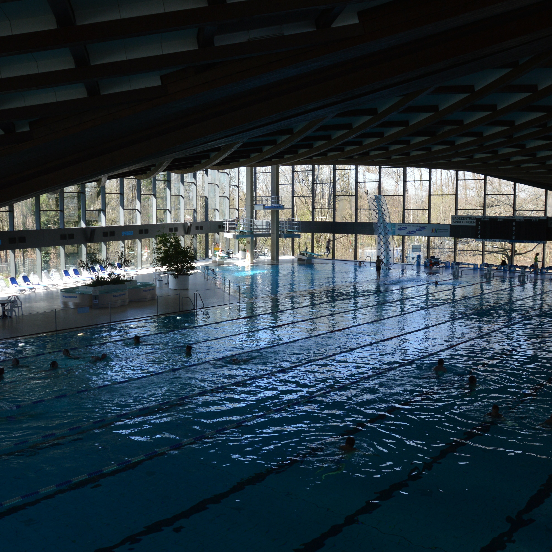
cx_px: 246
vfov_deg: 47.2
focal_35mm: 35
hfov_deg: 47.1
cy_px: 279
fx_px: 631
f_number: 5.6
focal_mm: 18
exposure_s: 1/125
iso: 220
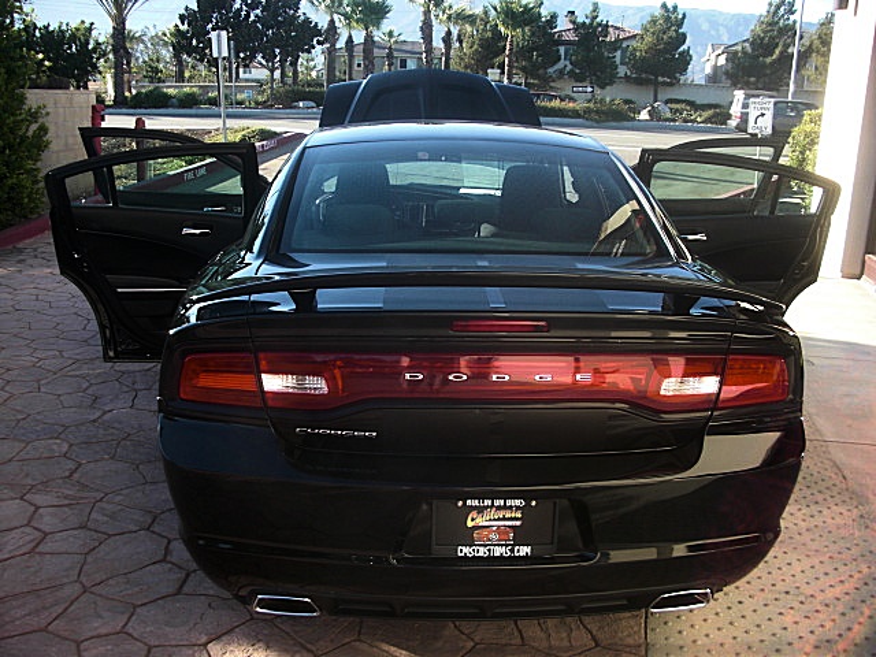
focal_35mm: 36
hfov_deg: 51.4
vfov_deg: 39.7
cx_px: 438
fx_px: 911
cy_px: 328
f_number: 2.8
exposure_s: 1/160
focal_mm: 6.3
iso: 50
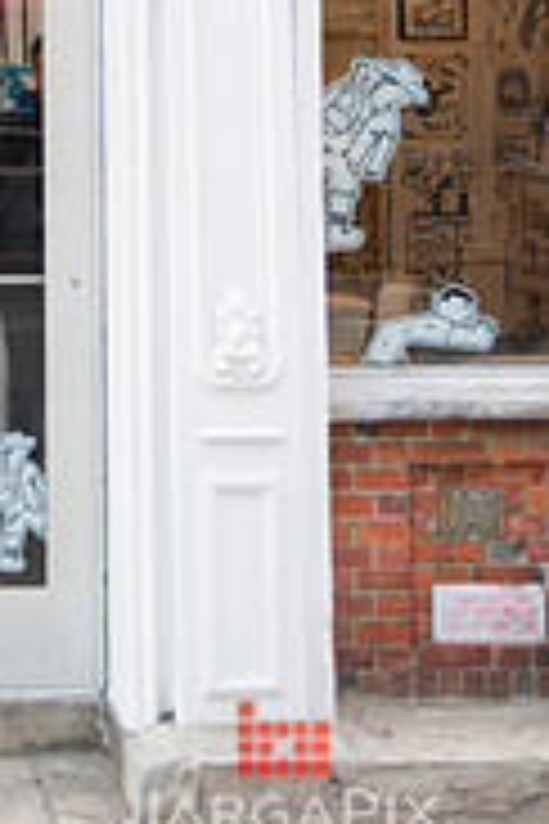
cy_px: -81
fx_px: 1967
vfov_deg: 22.3
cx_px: -119
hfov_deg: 15.3
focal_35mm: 86
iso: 250
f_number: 4
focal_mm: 35
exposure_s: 1/200
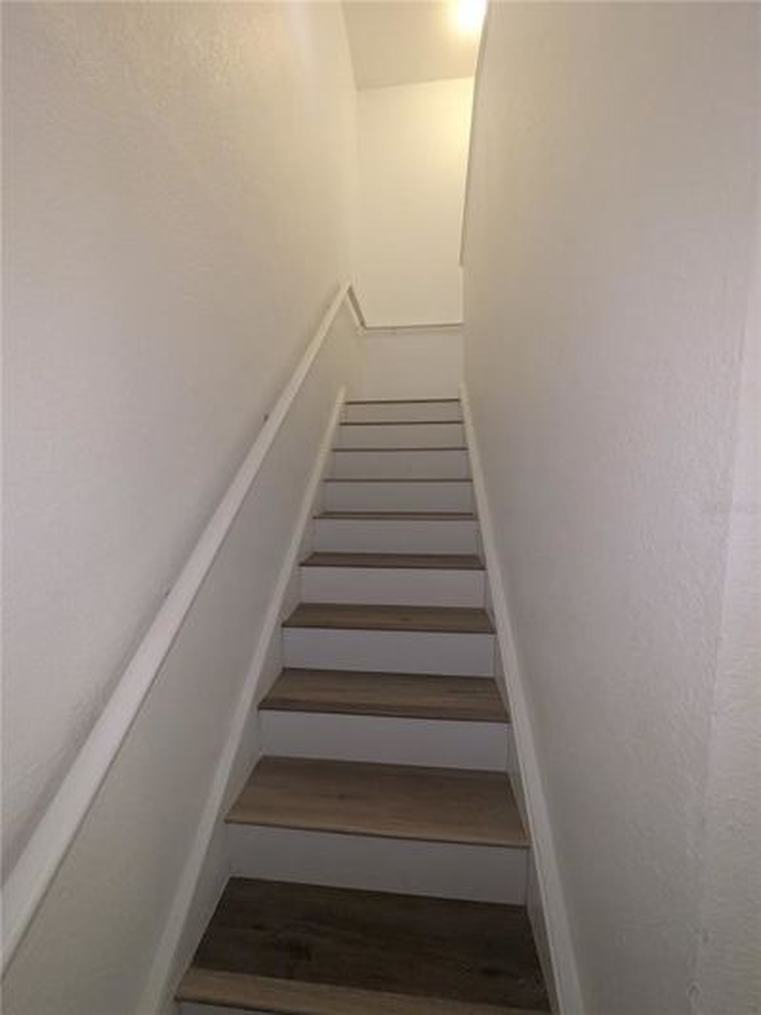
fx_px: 410
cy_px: 508
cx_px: 380
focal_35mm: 14
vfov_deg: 102.1
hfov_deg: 85.7
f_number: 2.2
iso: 420
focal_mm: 1.83
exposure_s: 1/60
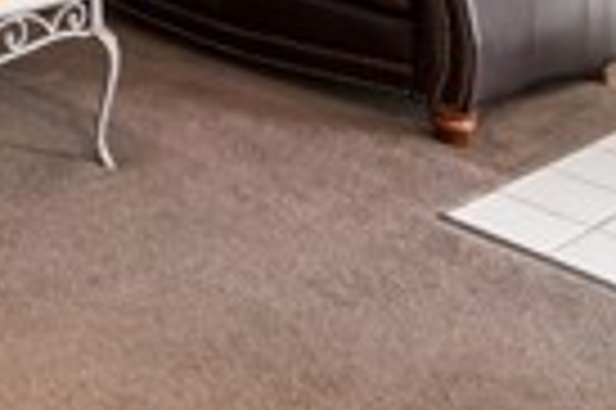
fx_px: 1196
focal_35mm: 70
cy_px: -356
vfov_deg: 16.0
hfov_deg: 26.6
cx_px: -63
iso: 320
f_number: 7.1
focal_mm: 10
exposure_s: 1/2
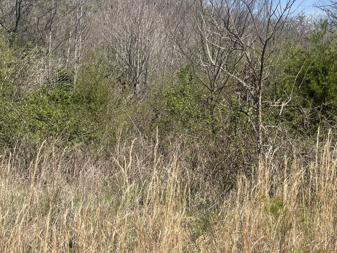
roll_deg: -0.9
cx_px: 274
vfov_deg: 25.5
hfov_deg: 33.8
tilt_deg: +8.1
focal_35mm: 55
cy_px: 10
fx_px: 535
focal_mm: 5.1
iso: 32
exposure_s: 1/3003
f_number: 1.6
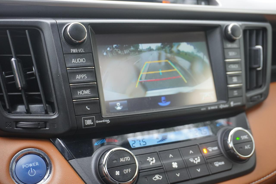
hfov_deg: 41.1
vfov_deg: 28.1
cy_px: 92
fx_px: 368
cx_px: 138
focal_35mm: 48
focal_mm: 32
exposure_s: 1/60
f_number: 5
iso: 1250
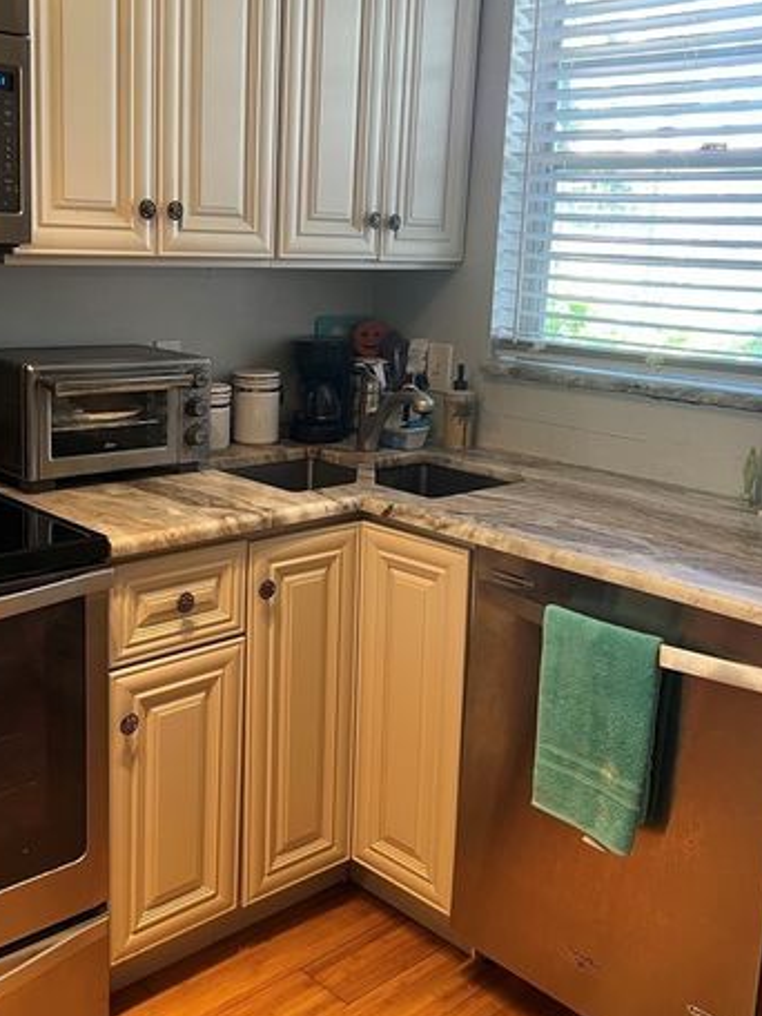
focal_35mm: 38
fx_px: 1115
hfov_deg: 37.7
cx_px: 348
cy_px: 440
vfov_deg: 48.8
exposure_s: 1/60
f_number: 1.5
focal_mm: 5.7
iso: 125
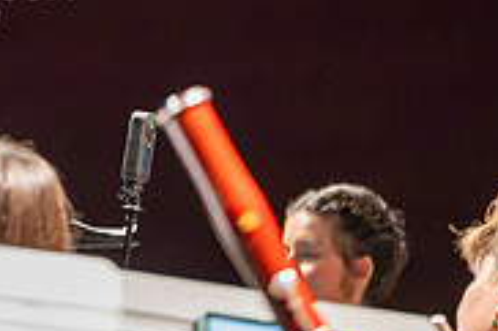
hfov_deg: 3.9
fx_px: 7270
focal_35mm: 526
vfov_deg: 2.6
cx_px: -115
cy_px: -108
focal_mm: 165
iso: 16000
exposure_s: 1/640
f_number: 2.8
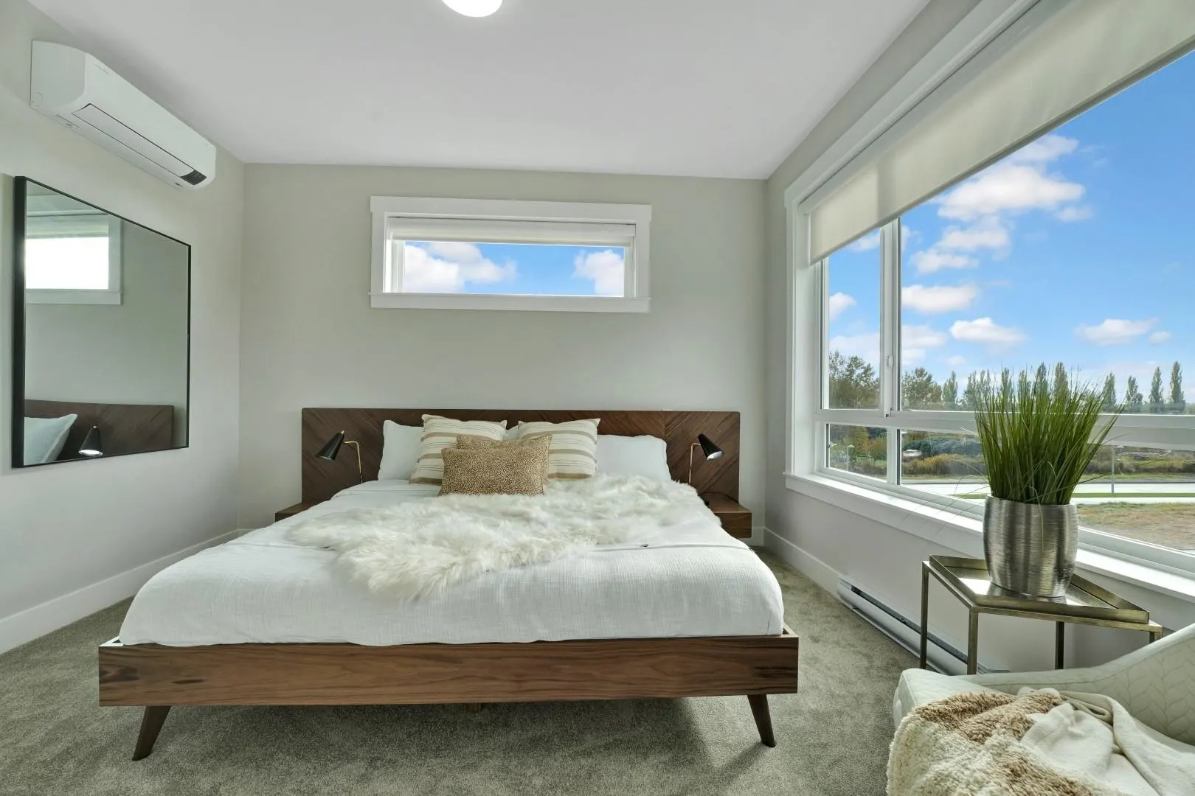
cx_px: 598
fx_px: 465
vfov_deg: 81.2
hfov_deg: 104.3
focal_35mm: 14
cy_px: 398
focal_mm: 14
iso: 400
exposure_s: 1/200
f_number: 8
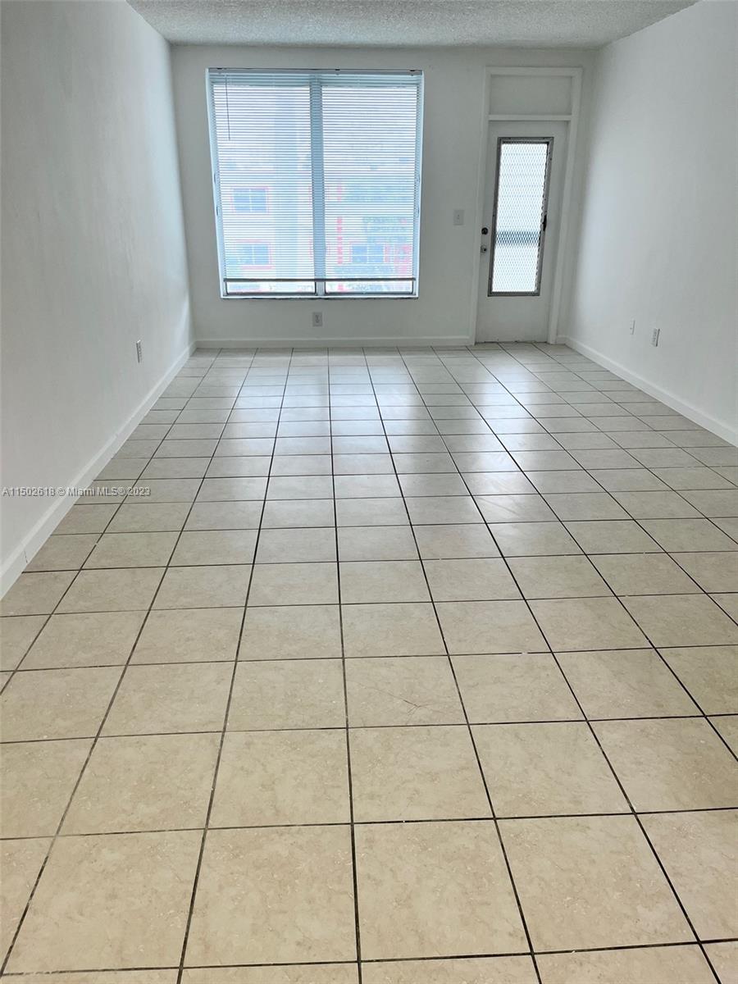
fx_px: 739
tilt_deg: -22.3
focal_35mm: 26
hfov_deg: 53.1
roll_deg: +0.3
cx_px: 369
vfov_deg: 67.3
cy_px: 492
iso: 100
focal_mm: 5.1
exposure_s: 1/120
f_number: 1.6
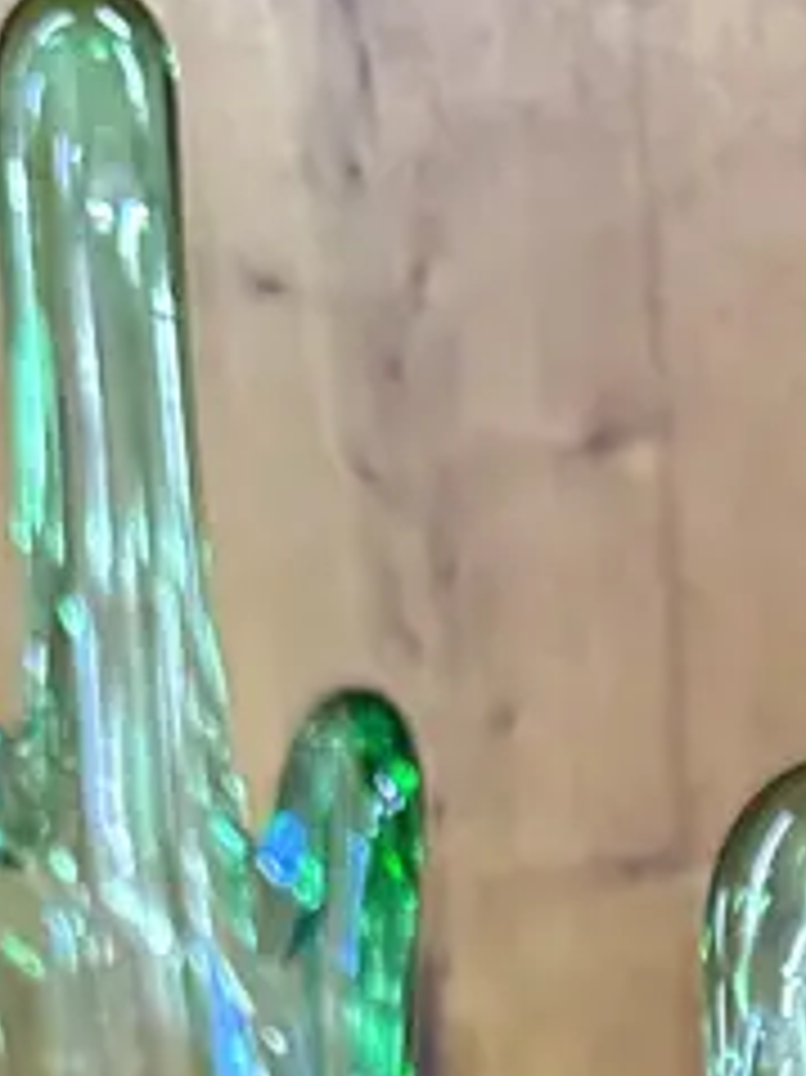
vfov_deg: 16.2
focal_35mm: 103
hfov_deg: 13.7
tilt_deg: -15.9
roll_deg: +1.5
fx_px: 3201
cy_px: 1927
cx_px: 1085
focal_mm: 6.86
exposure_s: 1/50
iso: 800
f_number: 1.78
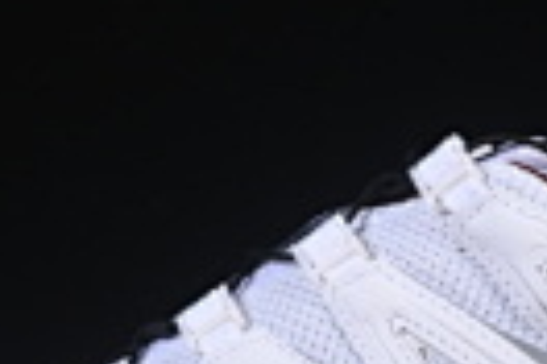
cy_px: 283
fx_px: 4330
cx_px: 406
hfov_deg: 7.2
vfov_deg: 4.8
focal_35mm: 285
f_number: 8
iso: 160
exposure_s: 1/80
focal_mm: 50
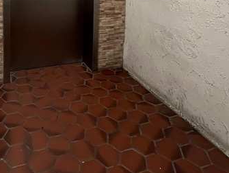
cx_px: 62
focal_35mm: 31
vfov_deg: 37.1
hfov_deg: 55.9
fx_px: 205
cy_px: -24
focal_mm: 1.57
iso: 500
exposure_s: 1/60
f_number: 1.8
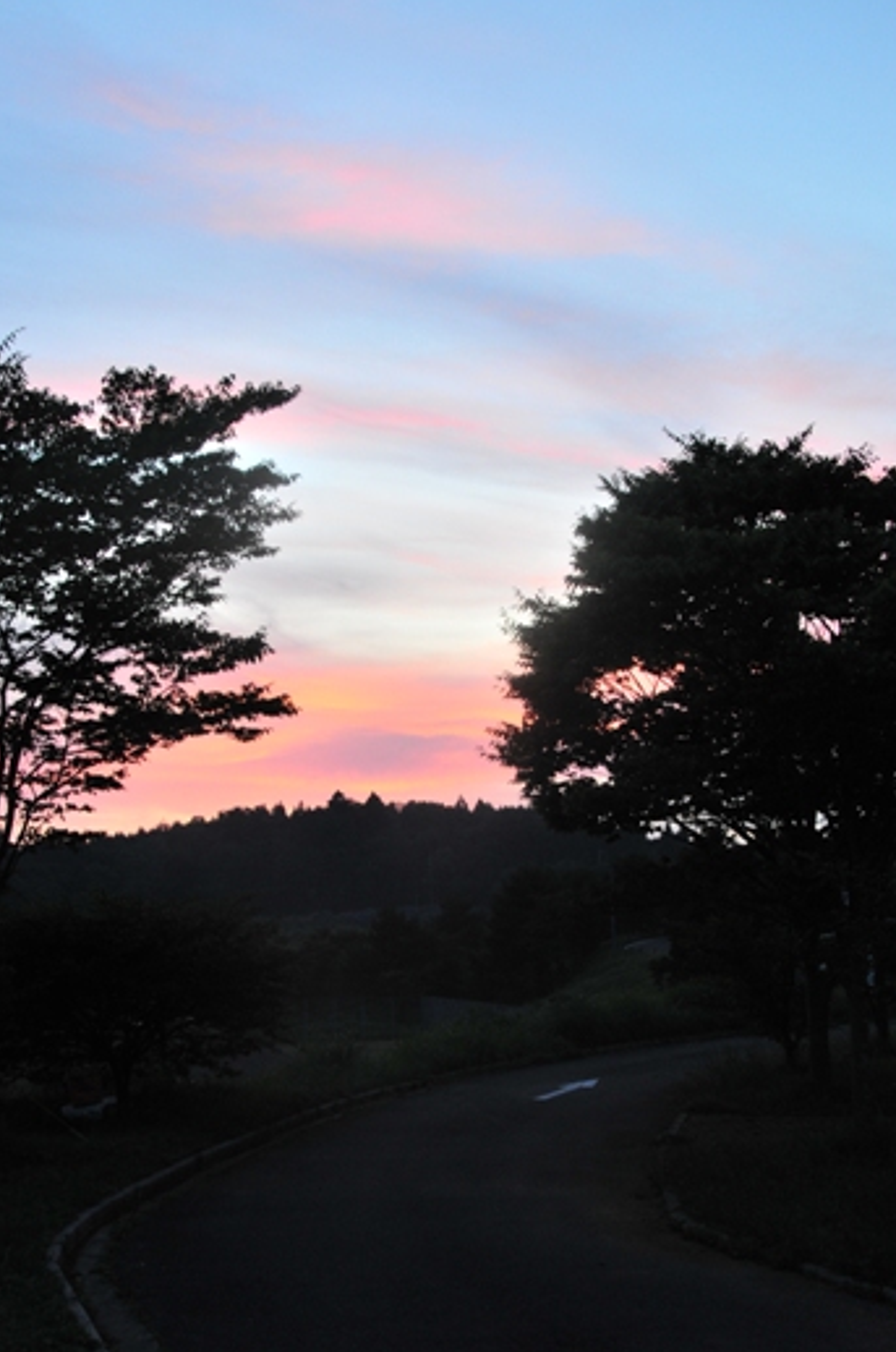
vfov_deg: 38.1
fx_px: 1948
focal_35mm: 52
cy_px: 787
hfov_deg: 25.9
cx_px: 419
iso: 500
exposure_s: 1/20
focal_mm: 28
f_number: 6.3
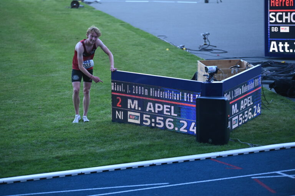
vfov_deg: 9.1
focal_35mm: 150
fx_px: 1228
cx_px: 148
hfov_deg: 13.7
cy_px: 98
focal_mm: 150
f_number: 2.8
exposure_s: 1/2000
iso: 1250
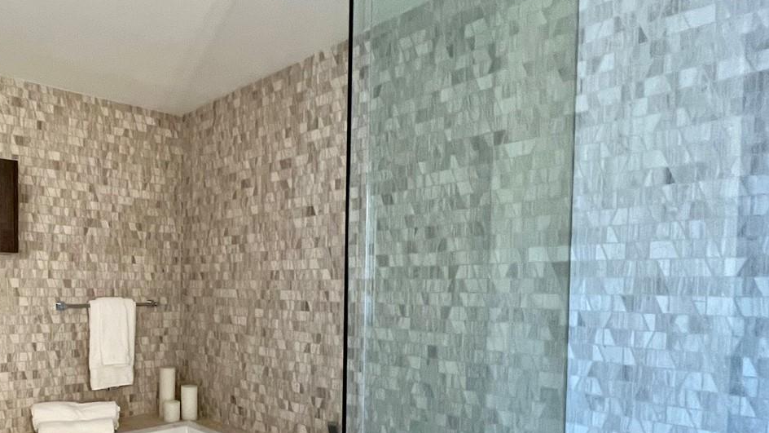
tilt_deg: -2.1
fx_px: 489
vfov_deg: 46.5
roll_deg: -0.2
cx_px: 157
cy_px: 307
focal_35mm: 24
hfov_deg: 69.2
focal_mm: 1.57
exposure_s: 1/60
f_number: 1.8
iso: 320
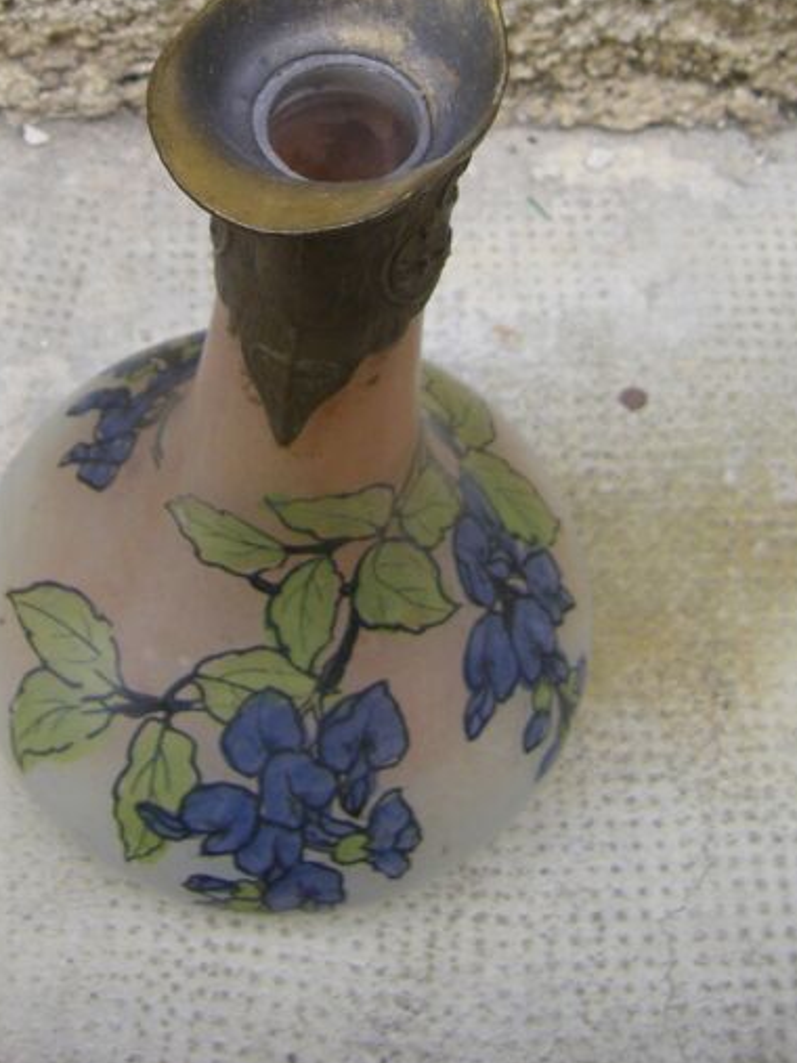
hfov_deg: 24.4
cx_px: 317
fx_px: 1843
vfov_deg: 31.6
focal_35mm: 60
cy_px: 258
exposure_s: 1/100
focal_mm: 6.3
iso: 160
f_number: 3.5
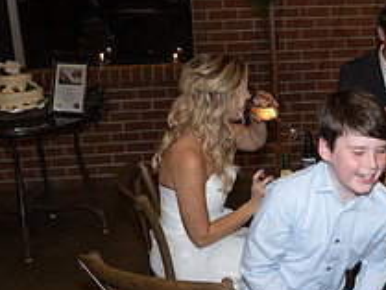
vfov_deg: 22.9
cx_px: 403
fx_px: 714
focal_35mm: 64
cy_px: 186
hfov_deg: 28.1
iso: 2000
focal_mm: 24
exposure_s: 1/125
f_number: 2.8
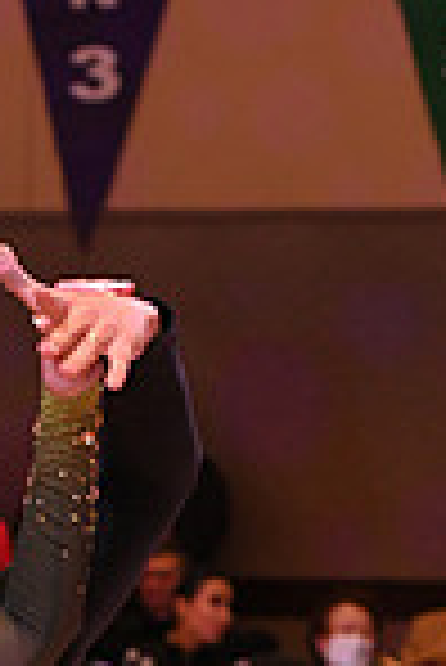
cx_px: -241
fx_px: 6674
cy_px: 1156
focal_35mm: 360
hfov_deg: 3.8
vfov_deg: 5.6
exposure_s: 1/200
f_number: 5
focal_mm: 92
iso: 2500
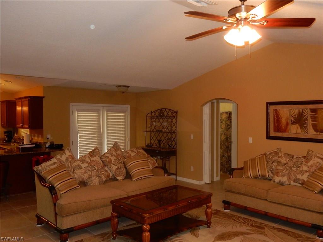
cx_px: 162
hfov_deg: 60.0
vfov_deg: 46.8
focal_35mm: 30
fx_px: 280
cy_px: 121
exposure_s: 1/30
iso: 360
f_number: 4
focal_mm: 5.4
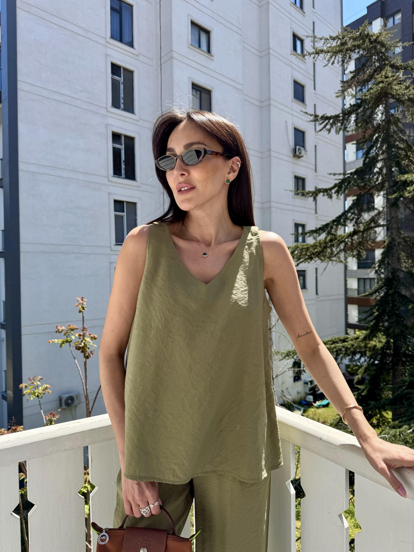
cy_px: 276
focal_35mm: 24
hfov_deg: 56.8
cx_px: 207
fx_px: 383
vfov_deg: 71.6
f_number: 1.78
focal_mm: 6.76
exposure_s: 1/1678
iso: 80
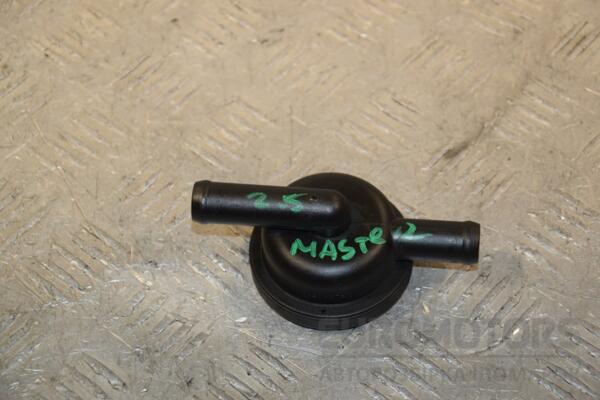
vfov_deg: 12.2
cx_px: 300
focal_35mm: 112
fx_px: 1875
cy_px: 200
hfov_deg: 18.2
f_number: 7.1
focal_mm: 75
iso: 800
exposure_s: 1/200
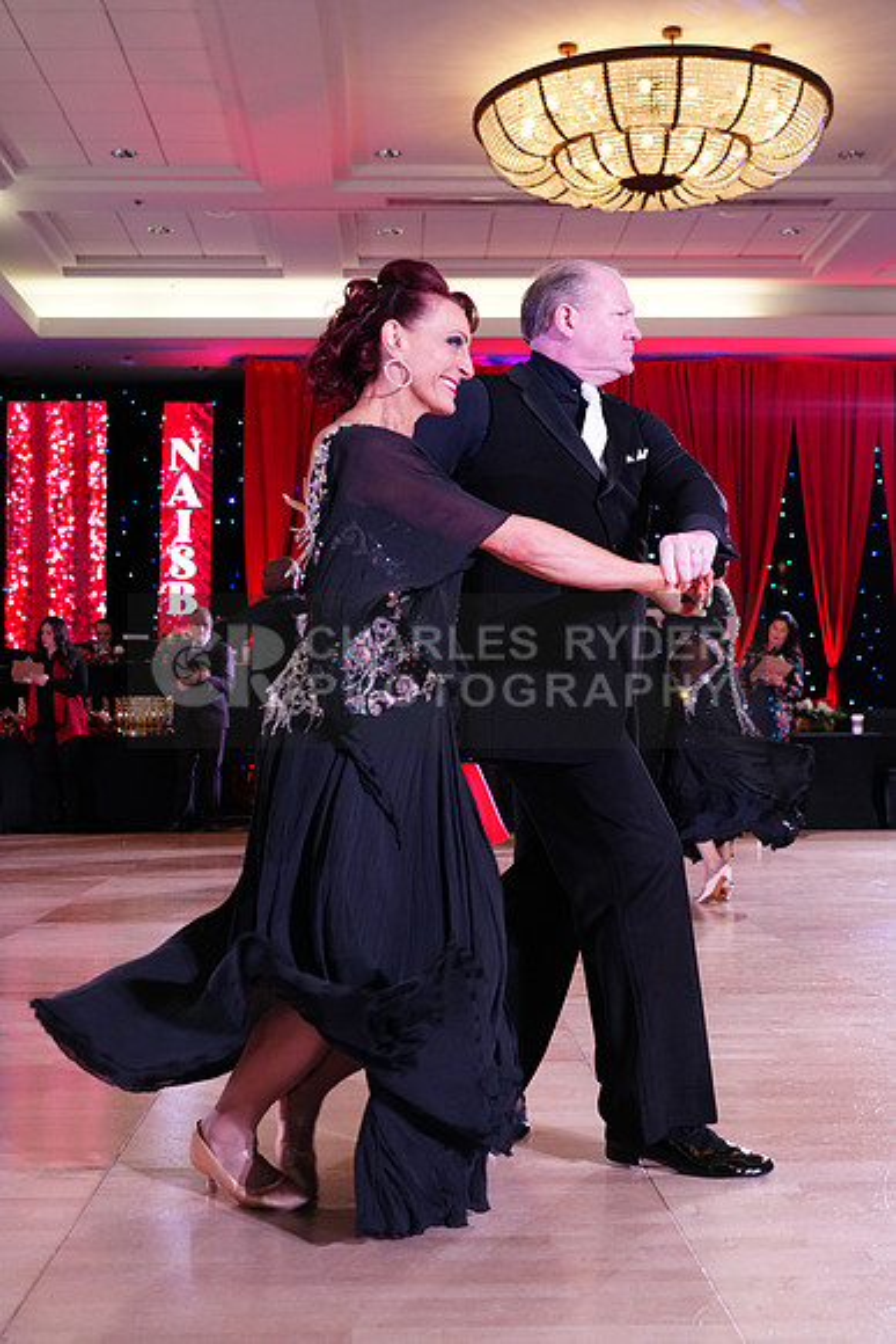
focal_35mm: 43
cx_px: 448
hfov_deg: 31.2
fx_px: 1604
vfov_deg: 45.4
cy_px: 672
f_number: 4.5
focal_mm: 43
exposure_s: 1/250
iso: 2500
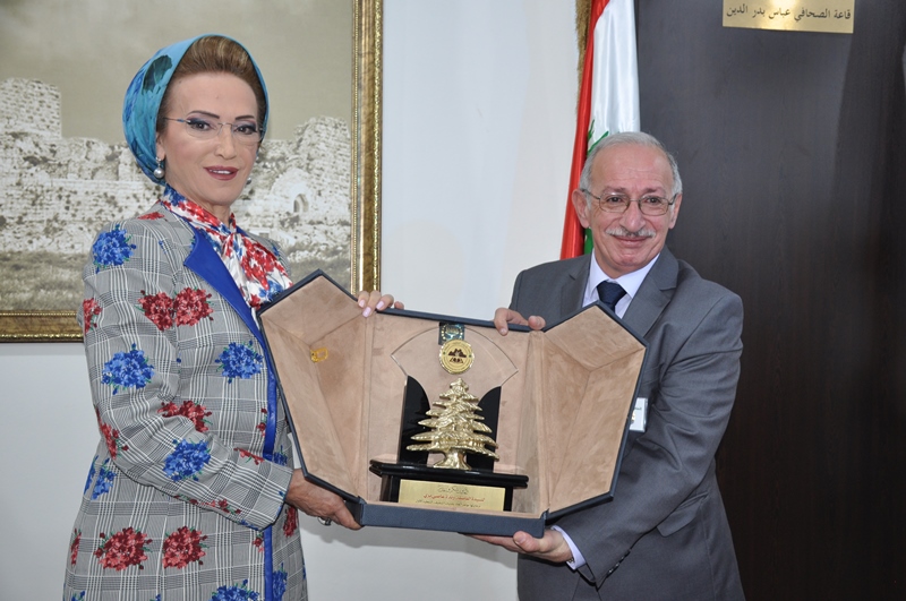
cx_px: 453
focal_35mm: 40
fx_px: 1018
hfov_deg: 48.0
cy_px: 300
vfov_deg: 32.9
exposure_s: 1/60
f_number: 4
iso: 400
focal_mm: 27
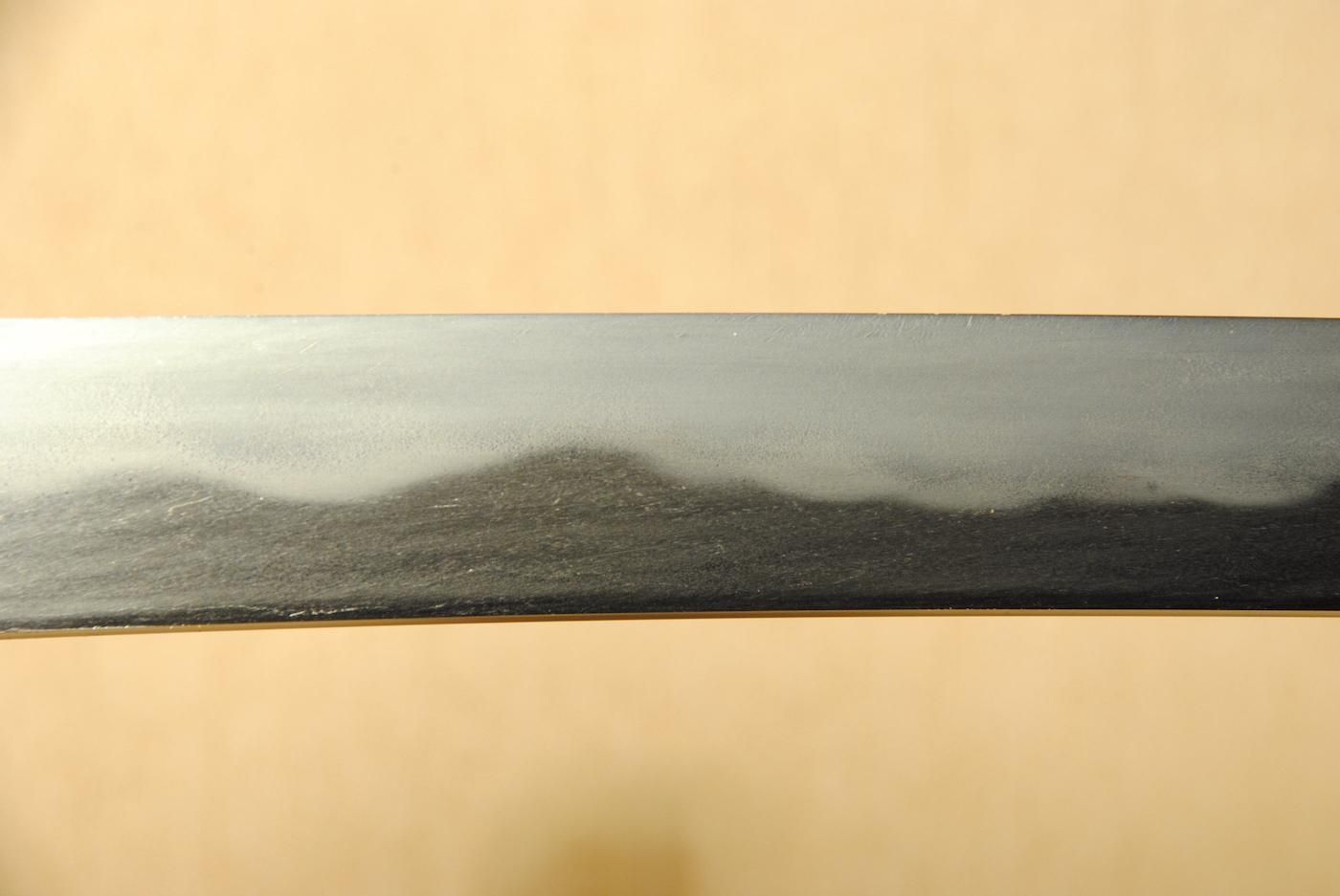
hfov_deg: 10.1
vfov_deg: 6.8
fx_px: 7546
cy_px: 448
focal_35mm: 202
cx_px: 670
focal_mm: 135
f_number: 11
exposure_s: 1/2
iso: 400
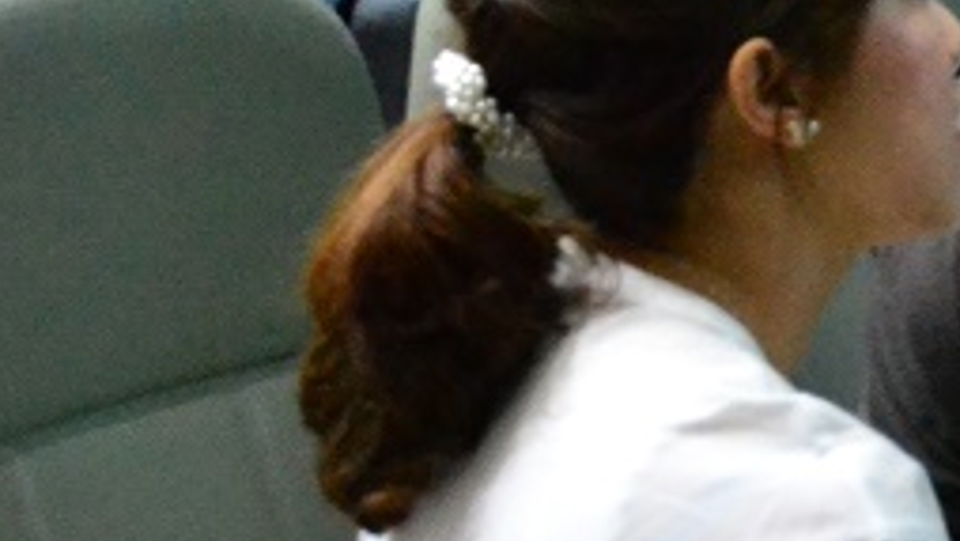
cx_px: 1485
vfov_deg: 6.5
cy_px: 93
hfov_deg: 11.0
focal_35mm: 188
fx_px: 4787
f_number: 5
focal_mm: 38
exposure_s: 1/15
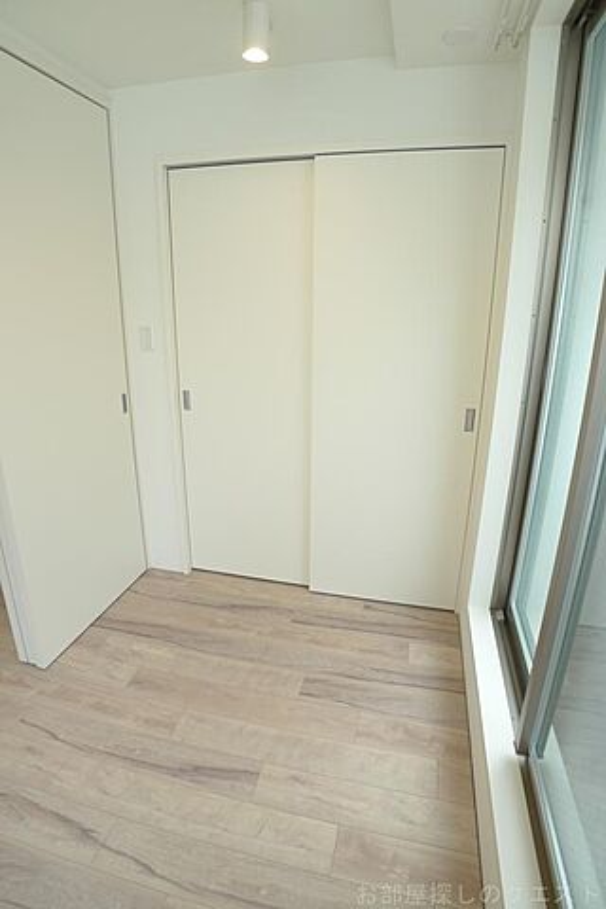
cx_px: 303
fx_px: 606
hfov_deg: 53.1
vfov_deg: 73.7
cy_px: 454
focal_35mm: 24
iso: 80
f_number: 2
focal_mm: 5.1
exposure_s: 1/80
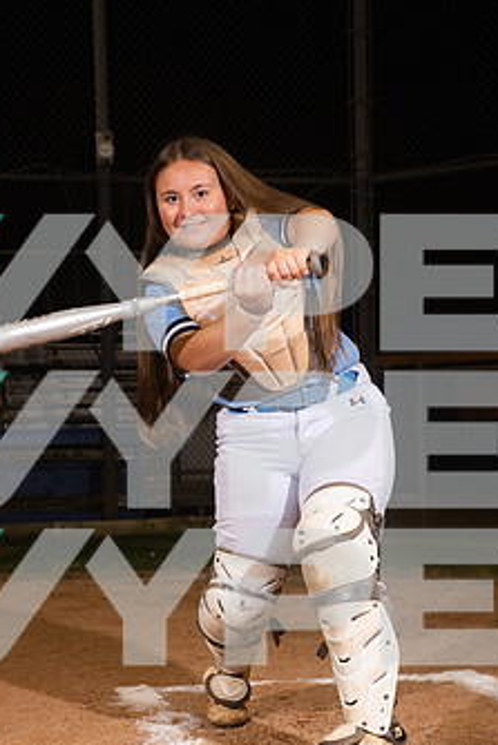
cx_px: 203
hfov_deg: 19.5
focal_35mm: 70
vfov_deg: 28.8
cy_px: 442
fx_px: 1451
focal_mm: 52
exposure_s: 1/500
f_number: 6.3
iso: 1000
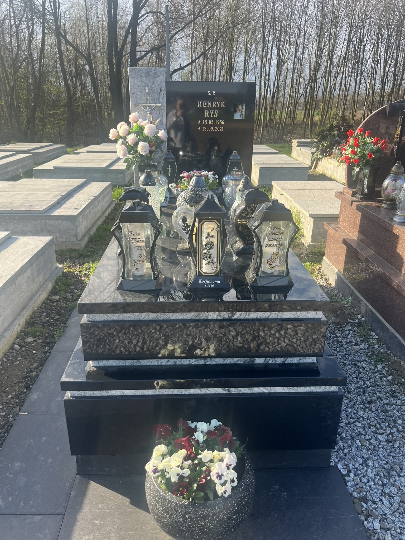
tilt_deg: -23.9
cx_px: 202
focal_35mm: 26
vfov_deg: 67.3
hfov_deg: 53.1
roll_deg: -0.3
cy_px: 270
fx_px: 406
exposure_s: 1/751
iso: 50
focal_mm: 5.1
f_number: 1.6
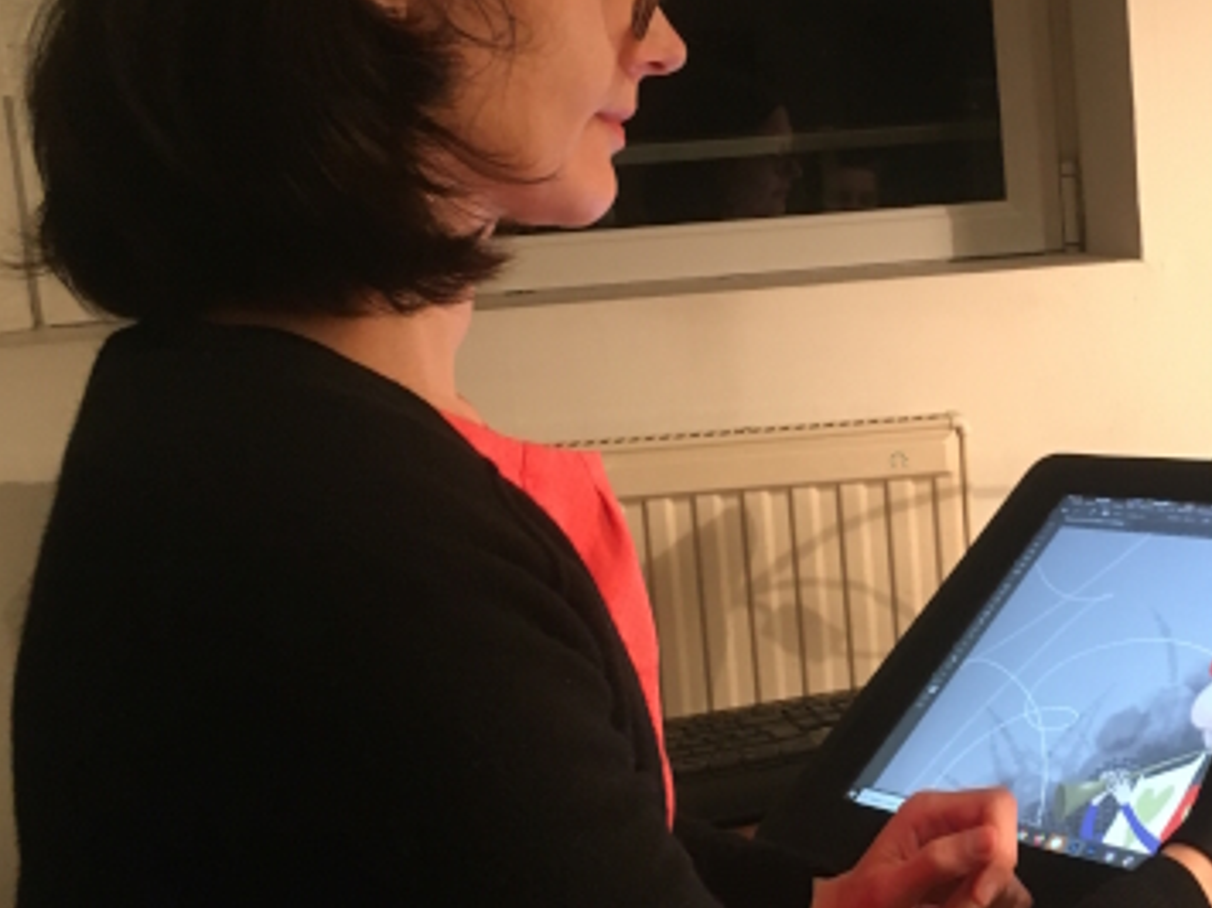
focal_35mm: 49
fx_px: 1715
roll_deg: +3.3
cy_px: 413
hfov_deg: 37.5
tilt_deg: -7.4
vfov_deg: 29.6
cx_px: 976
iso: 200
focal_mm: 4.15
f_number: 2.2
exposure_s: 1/20
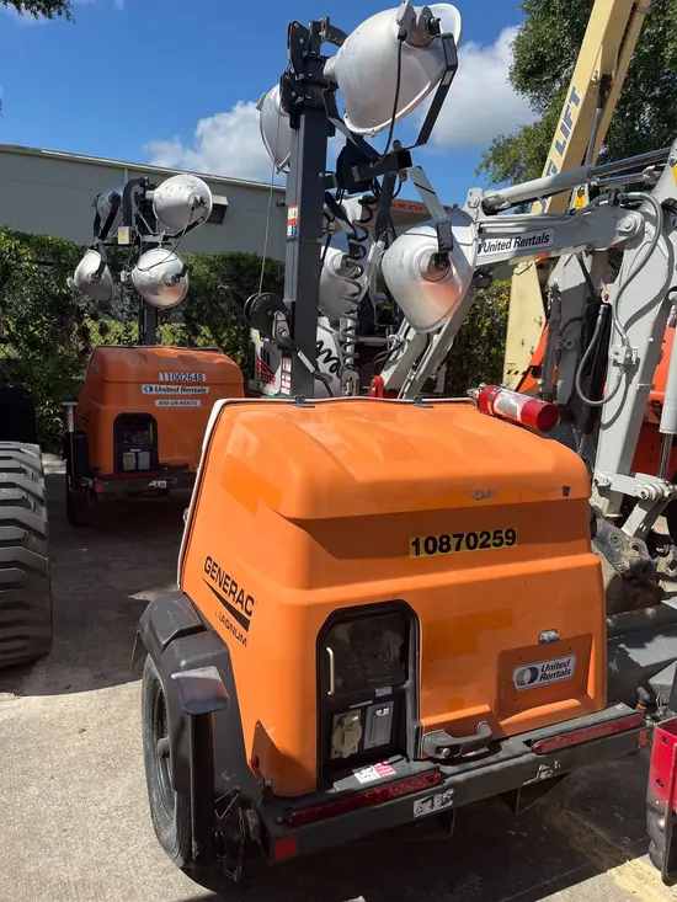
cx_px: 338
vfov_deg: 67.3
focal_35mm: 26
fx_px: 678
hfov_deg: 53.1
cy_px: 451
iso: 50
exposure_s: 1/3413
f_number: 1.6
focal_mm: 5.1
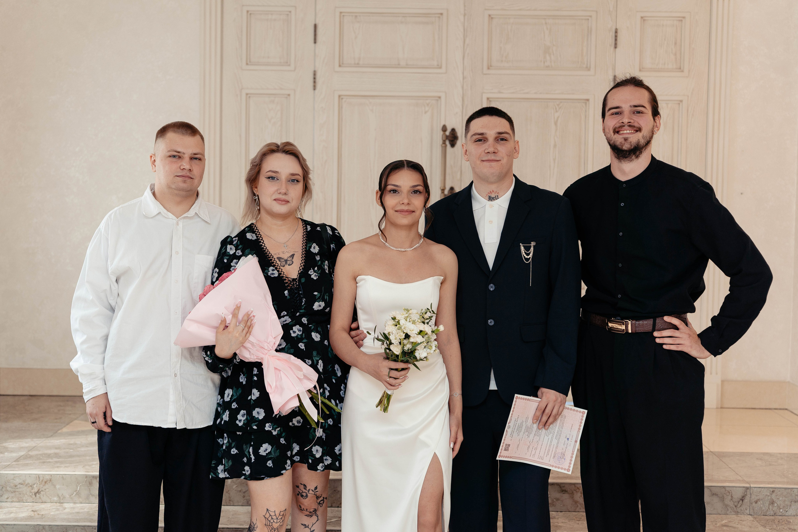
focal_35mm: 49
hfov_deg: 40.0
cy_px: 264
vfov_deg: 27.3
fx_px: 1095
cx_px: 402
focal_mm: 49
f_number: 2.8
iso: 160
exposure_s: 1/200
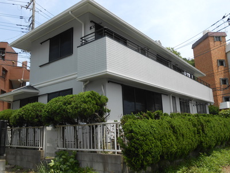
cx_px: 115
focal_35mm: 30
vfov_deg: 46.8
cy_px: 86
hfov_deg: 60.0
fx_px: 199
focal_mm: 5.3
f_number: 3.8
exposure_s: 1/640
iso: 80
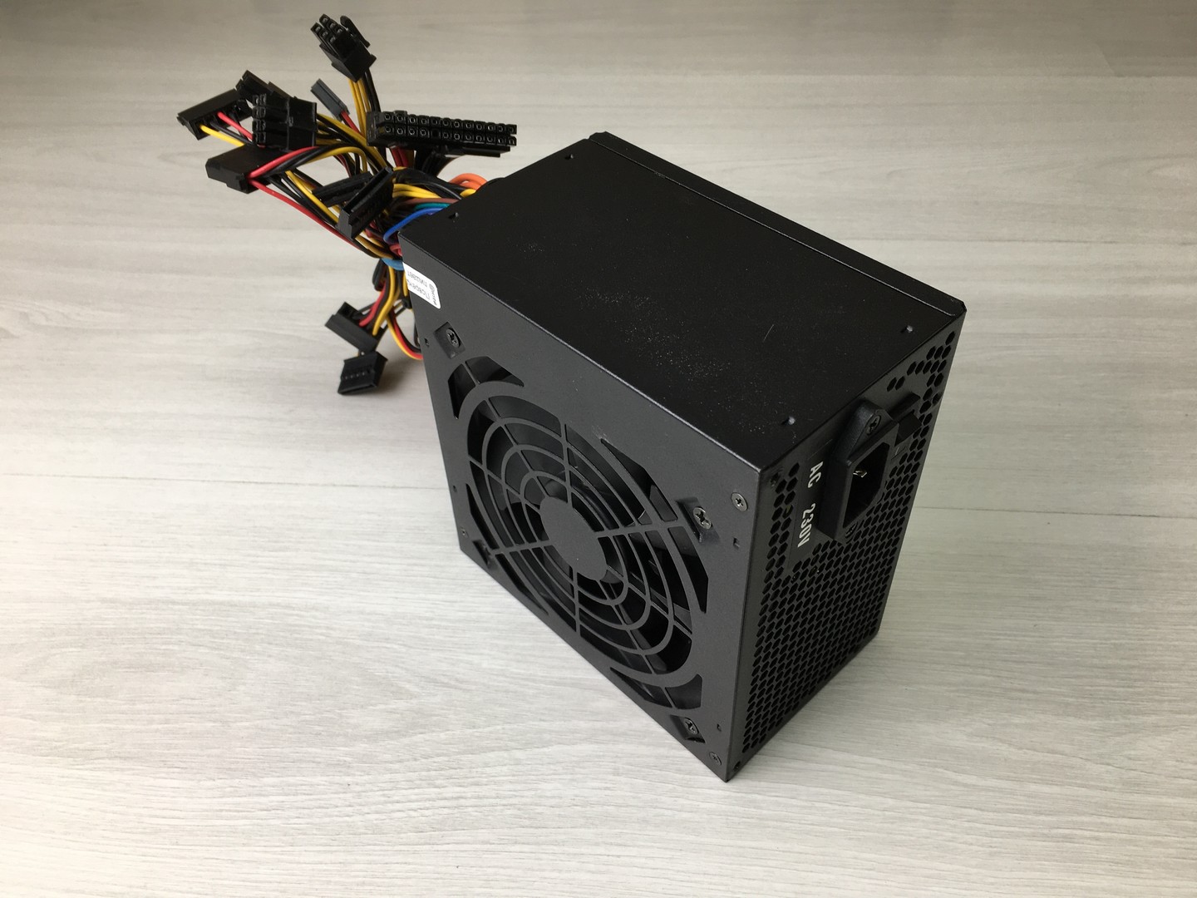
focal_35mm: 29
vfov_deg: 48.2
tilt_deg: -45.0
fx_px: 1003
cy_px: 449
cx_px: 598
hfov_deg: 61.7
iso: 25
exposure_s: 1/50
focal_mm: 4.15
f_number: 2.2
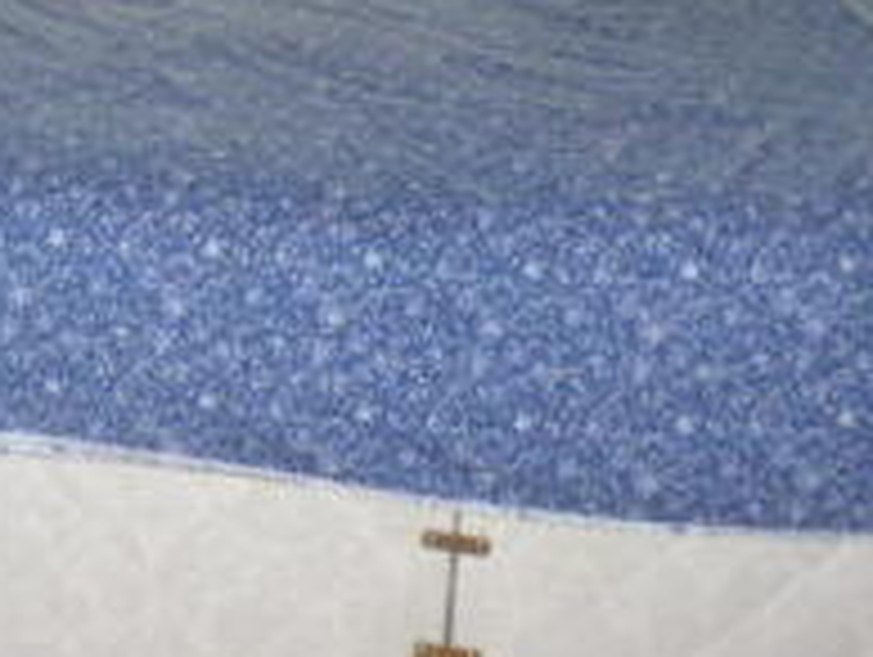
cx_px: -11
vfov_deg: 19.5
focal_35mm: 72
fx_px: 1818
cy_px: -101
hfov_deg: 25.6
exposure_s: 1/60
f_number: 3.3
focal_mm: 4.3
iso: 320
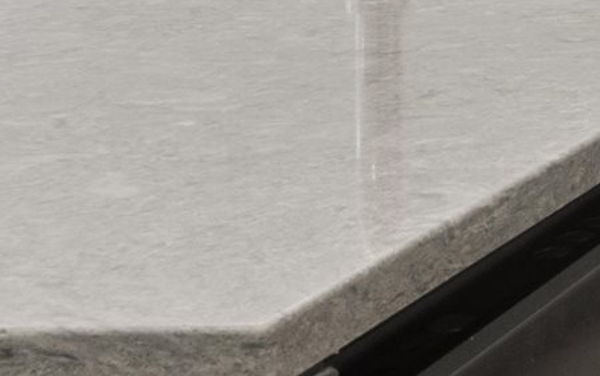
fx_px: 1890
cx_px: 1491
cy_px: -332
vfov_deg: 10.6
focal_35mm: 116
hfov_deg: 13.0
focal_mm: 11
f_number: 11
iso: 100
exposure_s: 1.6
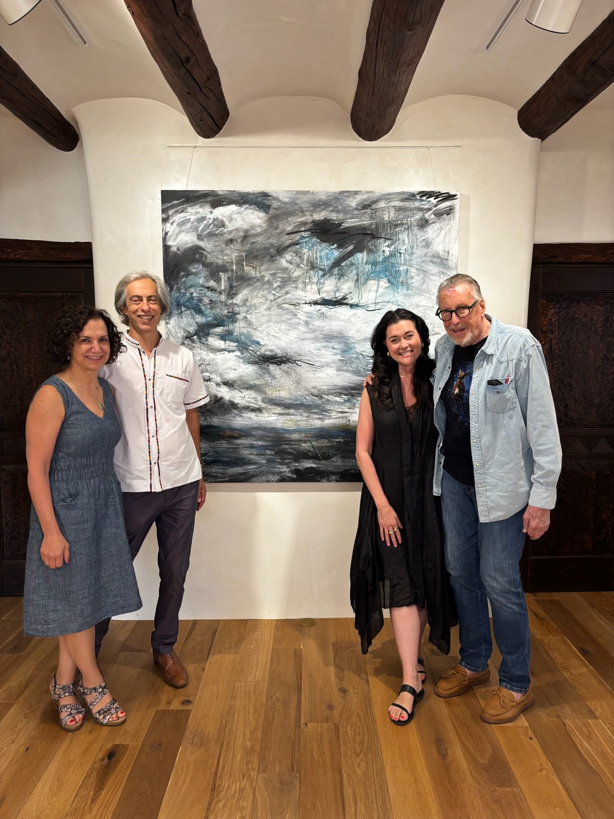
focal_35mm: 26
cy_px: 410
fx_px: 615
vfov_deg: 67.3
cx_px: 307
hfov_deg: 53.1
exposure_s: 1/62
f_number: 1.6
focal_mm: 5.96
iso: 125
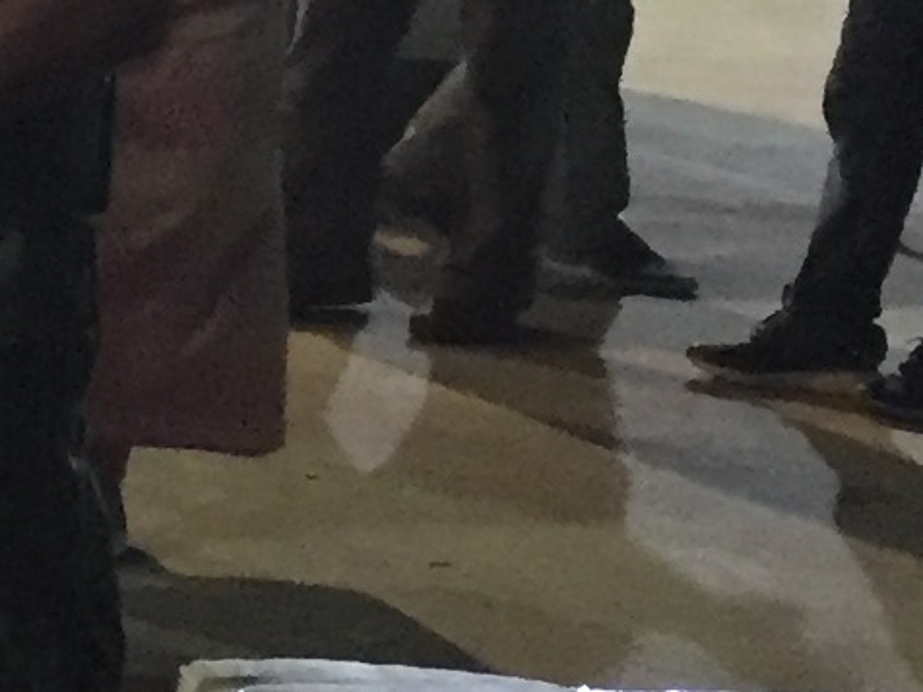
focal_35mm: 199
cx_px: -1284
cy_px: 287
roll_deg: -1.7
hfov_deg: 9.0
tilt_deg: -11.4
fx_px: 5306
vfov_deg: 7.5
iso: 250
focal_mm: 4.15
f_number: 2.2
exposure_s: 1/25
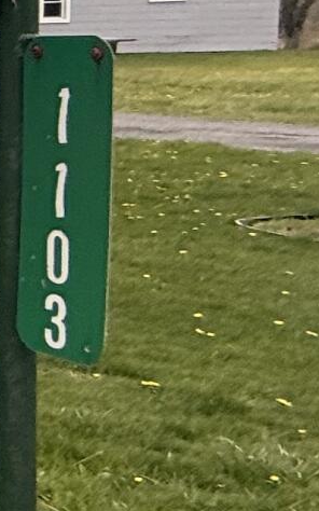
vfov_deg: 21.8
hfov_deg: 7.0
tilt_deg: -2.8
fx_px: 1308
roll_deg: +2.2
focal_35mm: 94
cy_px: 105
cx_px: -1141
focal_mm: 2.22
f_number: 2.2
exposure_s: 1/186
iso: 64
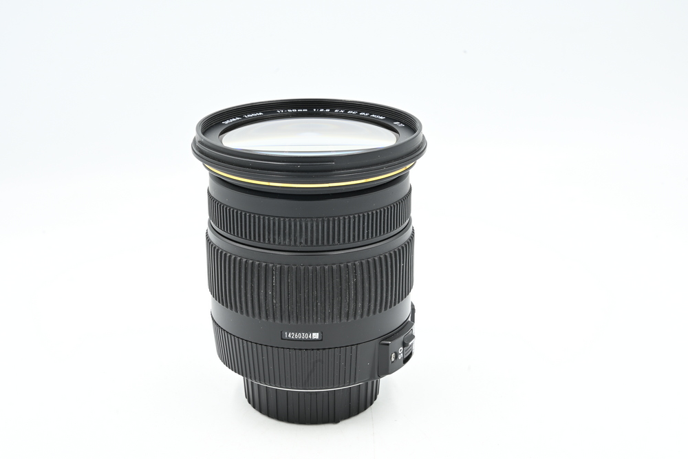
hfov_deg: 32.4
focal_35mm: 62
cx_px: 344
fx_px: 1185
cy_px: 230
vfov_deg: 21.9
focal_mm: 62
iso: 100
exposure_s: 1/8
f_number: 14
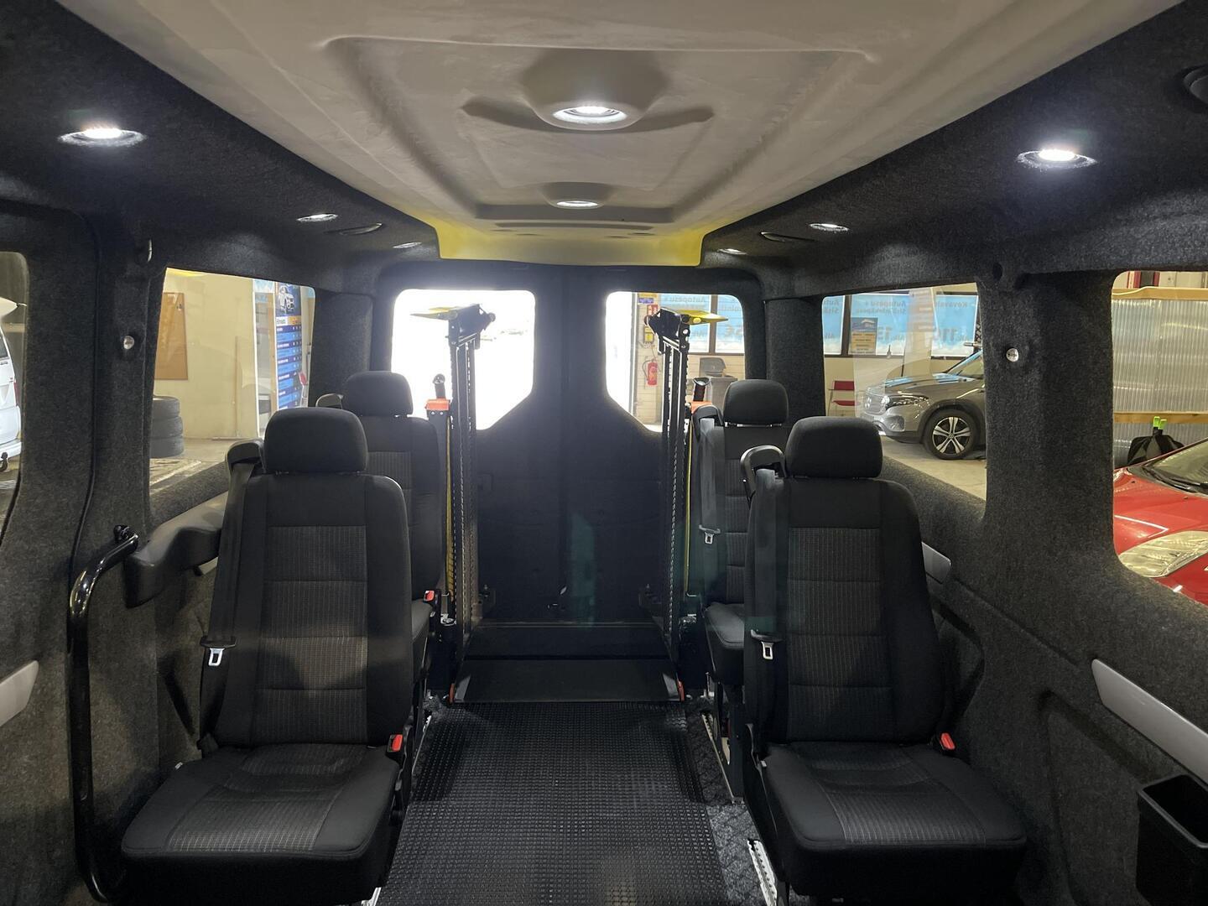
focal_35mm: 26
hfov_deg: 67.3
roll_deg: -1.5
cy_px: 453
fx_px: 907
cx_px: 604
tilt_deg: -10.6
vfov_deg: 53.1
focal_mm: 5.1
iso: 500
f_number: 1.6
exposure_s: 1/25
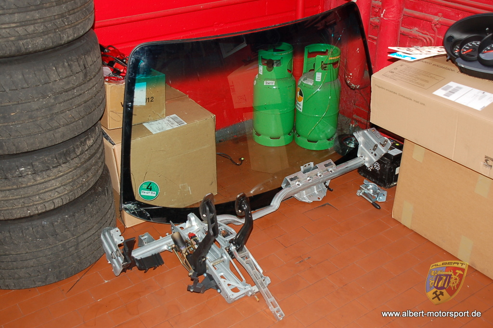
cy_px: 164
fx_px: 554
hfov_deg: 48.0
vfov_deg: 33.0
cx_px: 246
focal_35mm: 40
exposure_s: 1/60
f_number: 3.8
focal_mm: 27
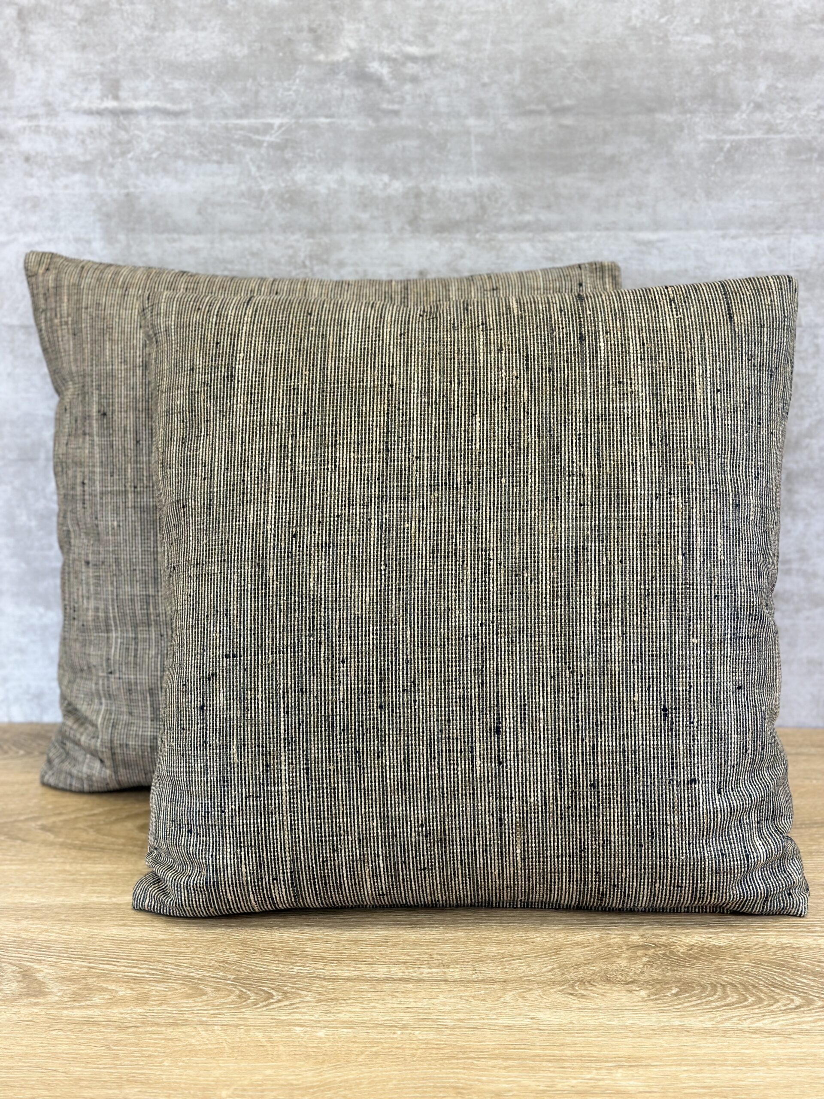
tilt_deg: -16.1
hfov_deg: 30.3
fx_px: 1523
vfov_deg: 39.7
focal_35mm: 48
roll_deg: +0.3
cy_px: 550
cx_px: 412
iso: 125
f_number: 1.78
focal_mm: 6.86
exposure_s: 1/120
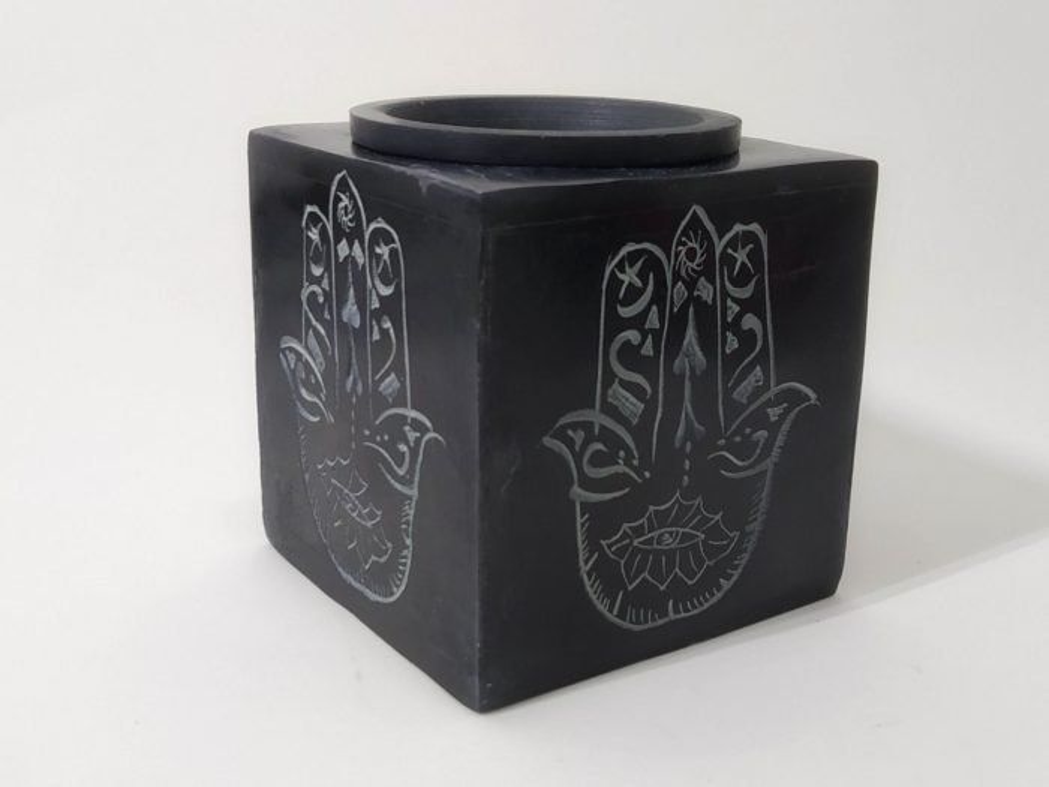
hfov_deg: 67.3
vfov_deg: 53.1
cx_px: 524
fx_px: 788
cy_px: 394
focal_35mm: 26
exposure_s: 1/33
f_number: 2.2
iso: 160
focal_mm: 3.82
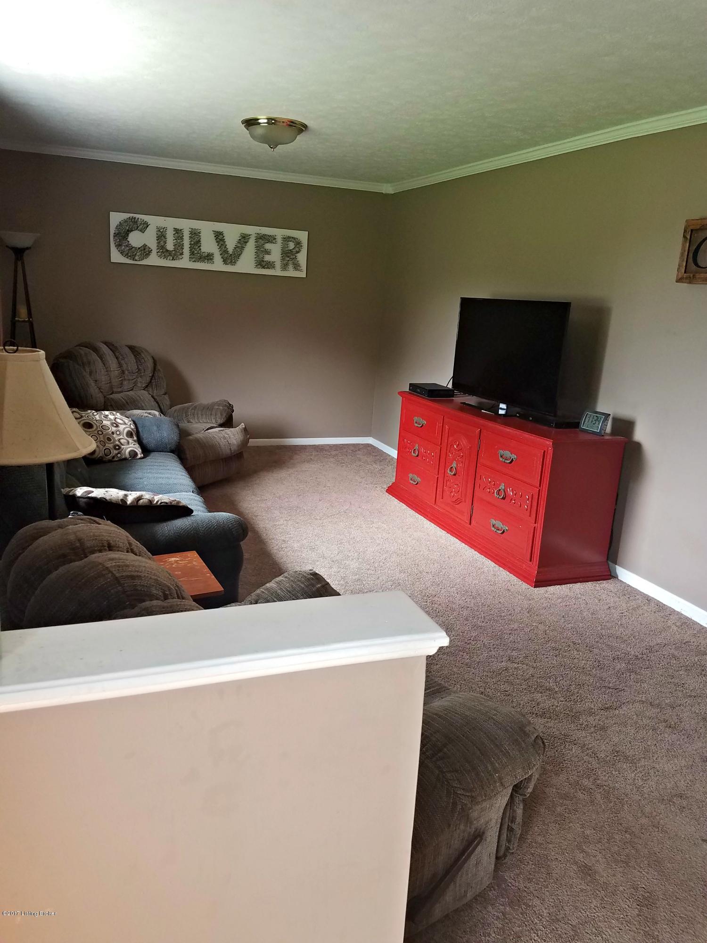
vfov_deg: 67.3
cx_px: 354
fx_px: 708
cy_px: 472
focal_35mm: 26
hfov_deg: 53.1
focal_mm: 4.2
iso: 80
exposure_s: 1/60
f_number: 1.7
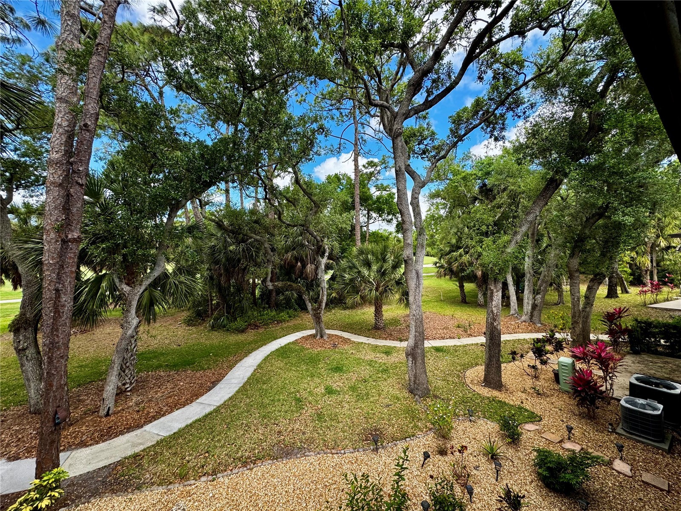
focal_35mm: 14
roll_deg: +0.5
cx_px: 340
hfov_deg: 102.1
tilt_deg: -2.2
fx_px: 275
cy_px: 256
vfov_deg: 85.7
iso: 40
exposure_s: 1/416
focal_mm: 2.22
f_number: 2.2
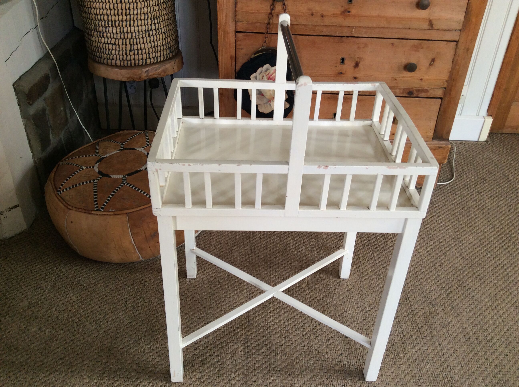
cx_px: 260
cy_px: 194
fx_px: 479
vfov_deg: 44.1
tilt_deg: -34.2
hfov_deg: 56.9
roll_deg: -0.4
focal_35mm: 32
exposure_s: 1/25
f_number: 2.4
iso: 50
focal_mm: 3.3
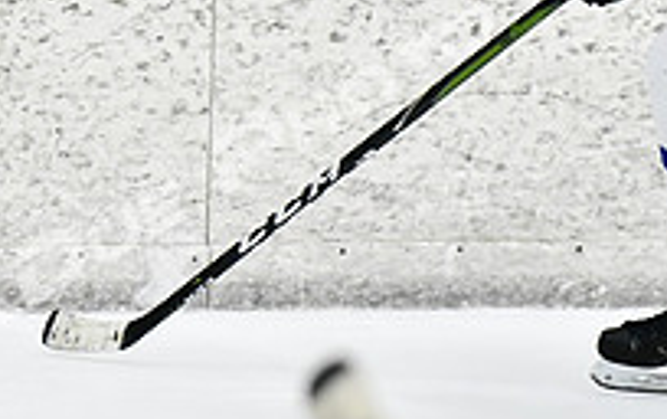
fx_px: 10282
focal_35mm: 565
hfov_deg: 3.7
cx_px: -268
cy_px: -87
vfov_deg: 2.3
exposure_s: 1/1600
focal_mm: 130
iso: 6400
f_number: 2.8
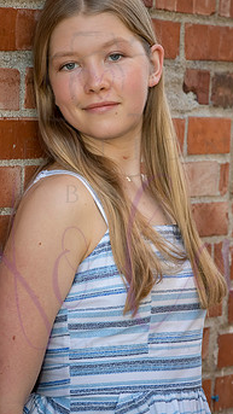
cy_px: 192
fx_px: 1889
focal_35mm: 172
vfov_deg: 12.5
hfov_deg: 7.1
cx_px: 101
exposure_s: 1/250
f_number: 8
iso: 800
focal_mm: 125
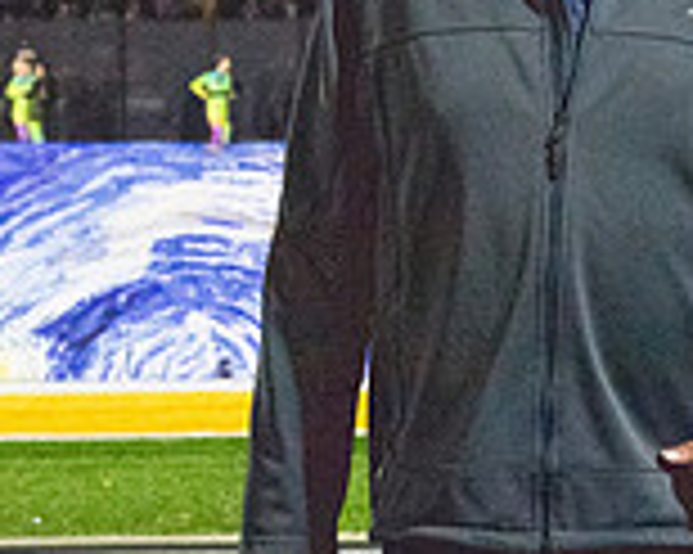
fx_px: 3198
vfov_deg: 9.9
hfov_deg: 11.8
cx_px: 1040
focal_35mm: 156
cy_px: 227
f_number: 5
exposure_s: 1/500
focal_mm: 44
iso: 8000
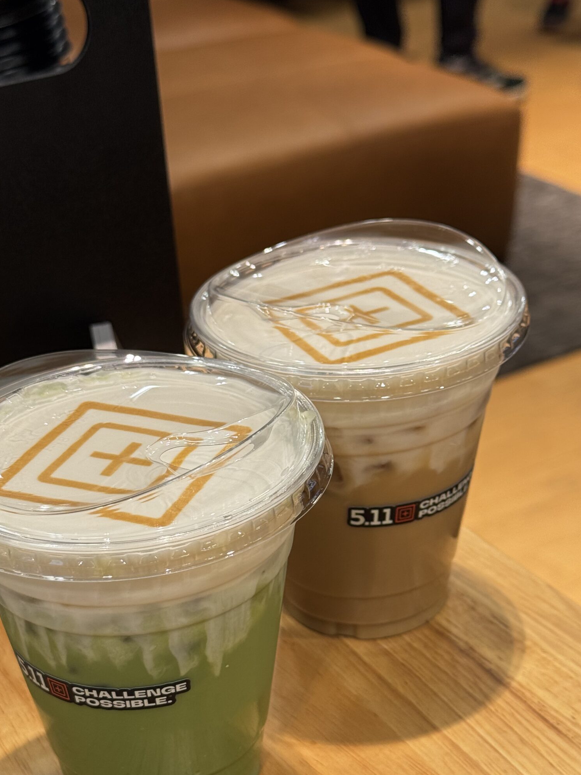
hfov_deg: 23.6
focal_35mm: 62
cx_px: 281
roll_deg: +4.1
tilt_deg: -30.2
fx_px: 1388
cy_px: 479
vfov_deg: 31.1
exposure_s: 1/120
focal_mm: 6.76
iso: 80
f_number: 1.78
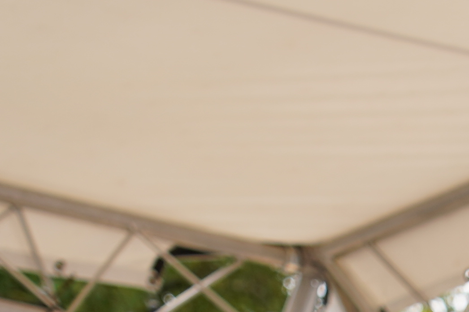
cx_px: 592
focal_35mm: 350
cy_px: 763
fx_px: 4559
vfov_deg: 3.9
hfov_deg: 5.9
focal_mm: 61
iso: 100
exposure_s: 1/200
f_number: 4.5
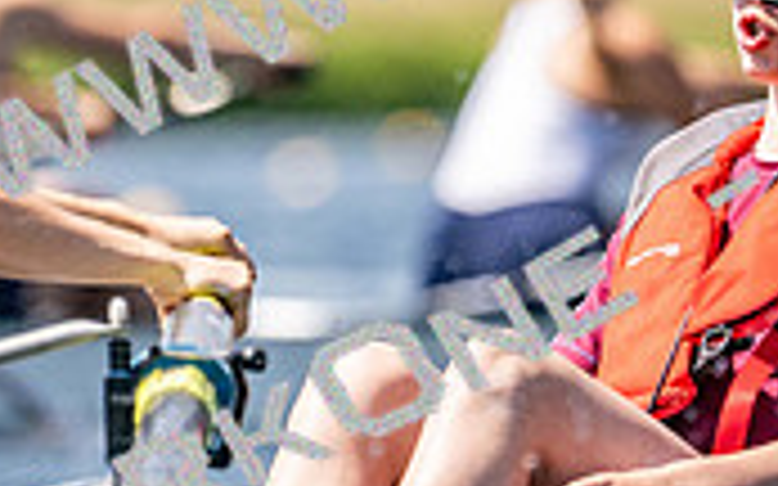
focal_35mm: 1371
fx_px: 29060
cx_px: 504
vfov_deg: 1.0
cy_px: 214
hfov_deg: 1.5
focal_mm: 400
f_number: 4.5
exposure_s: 1/2500
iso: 250
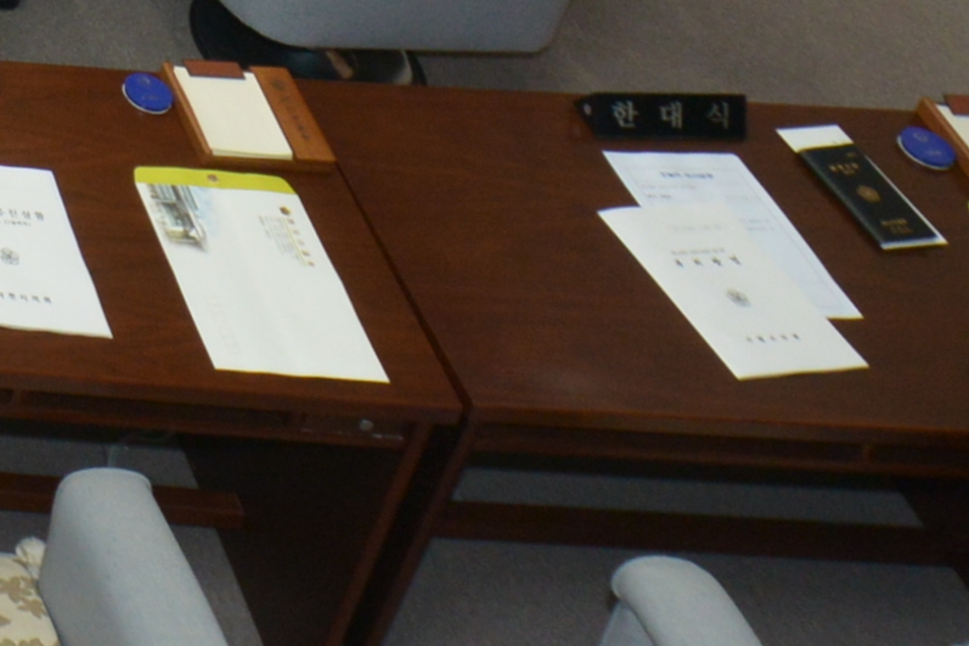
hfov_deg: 15.0
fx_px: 2610
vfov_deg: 11.2
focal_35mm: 97
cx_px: -1206
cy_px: -1029
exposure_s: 1/60
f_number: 7.1
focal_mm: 14
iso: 800
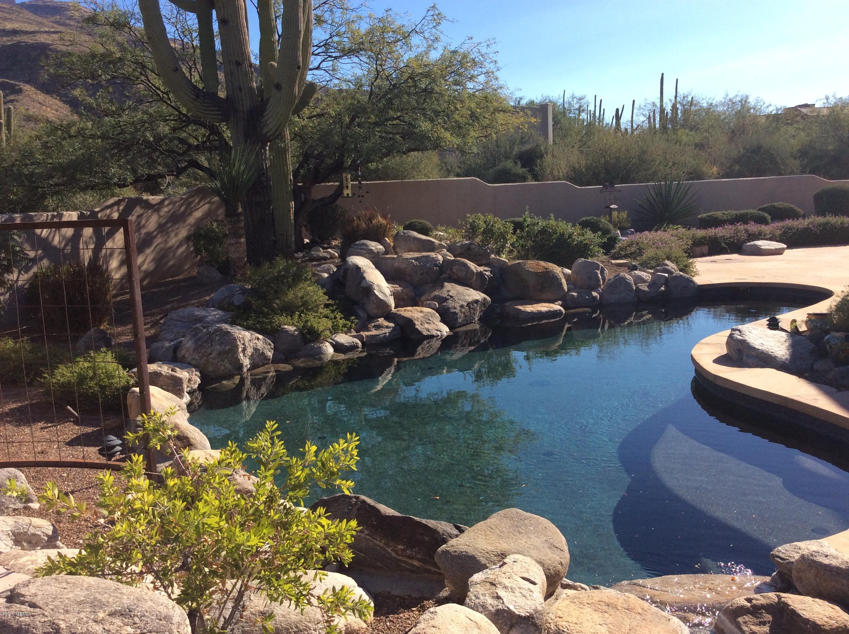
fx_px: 784
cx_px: 424
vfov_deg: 44.1
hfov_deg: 56.9
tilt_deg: -9.2
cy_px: 317
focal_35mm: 32
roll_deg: +4.9
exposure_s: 1/1271
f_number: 2.4
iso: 32
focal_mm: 3.3
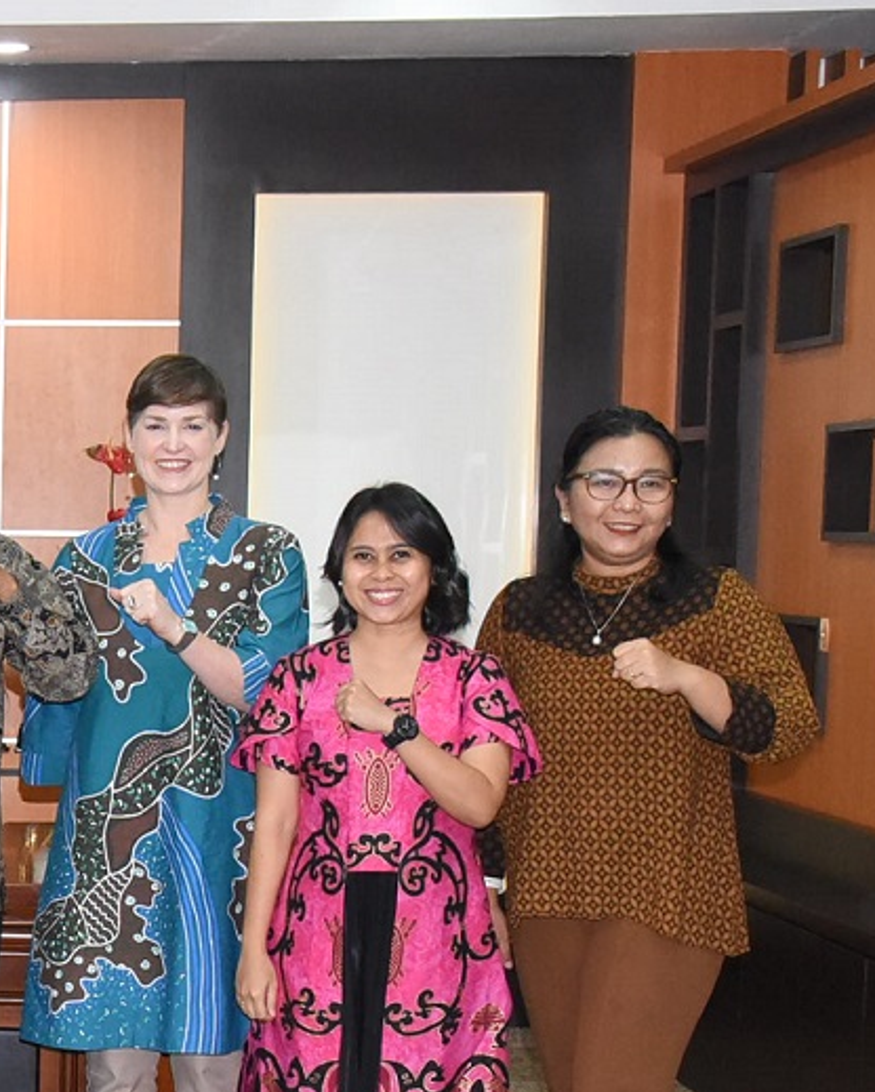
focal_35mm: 85
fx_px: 2748
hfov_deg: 16.5
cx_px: -432
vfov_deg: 22.4
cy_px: 674
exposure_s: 1/200
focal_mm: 31
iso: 6400
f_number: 8
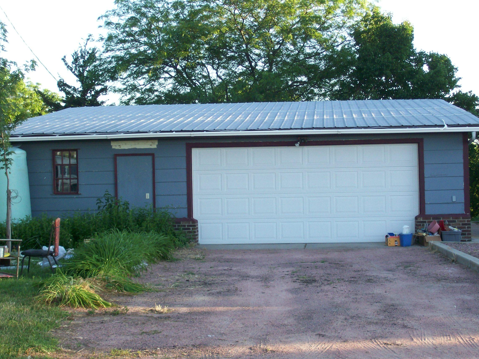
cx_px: 240
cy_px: 180
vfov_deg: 21.0
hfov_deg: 27.8
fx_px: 969
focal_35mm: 70
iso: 80
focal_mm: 11.6
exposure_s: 1/110
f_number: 3.8
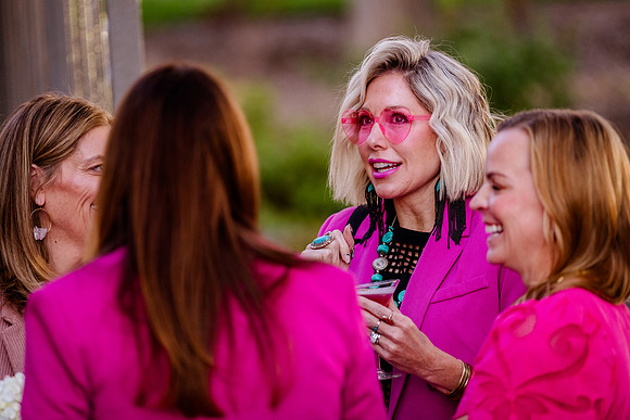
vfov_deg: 6.9
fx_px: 3463
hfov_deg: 10.4
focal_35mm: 198
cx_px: 274
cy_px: 183
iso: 1000
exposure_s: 1/1000
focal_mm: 175
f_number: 2.8
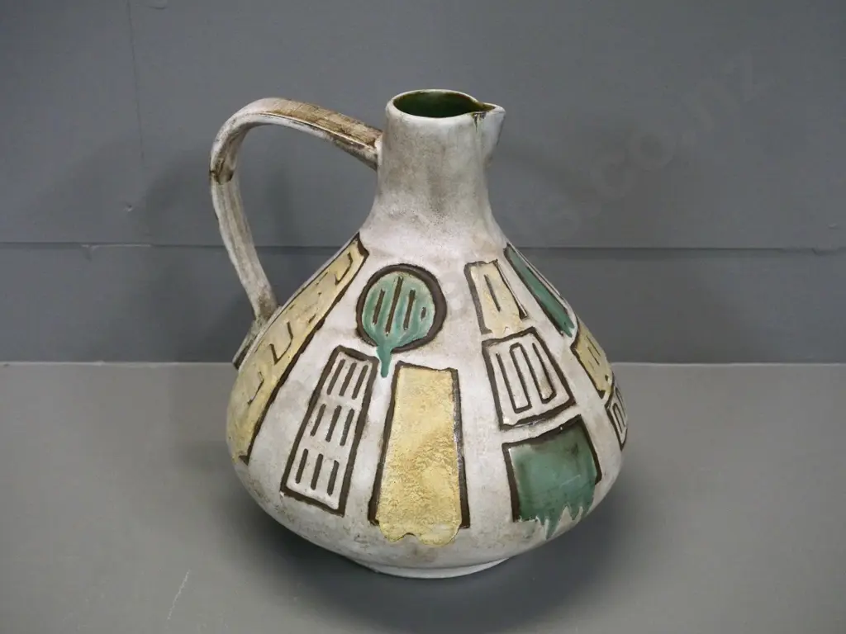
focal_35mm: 50
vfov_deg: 29.1
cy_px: 317
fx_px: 1222
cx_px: 423
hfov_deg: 38.2
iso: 3200
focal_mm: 25
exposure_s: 1/160
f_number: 5.6
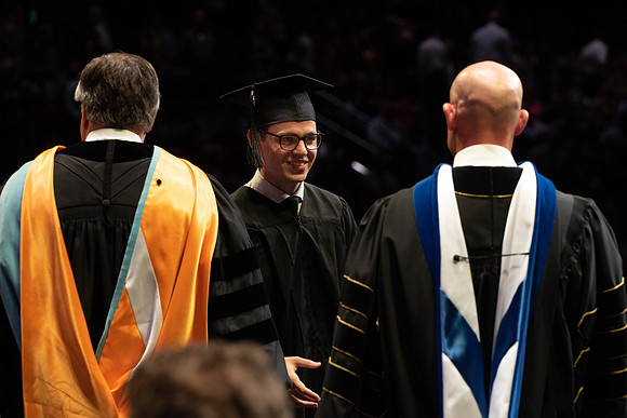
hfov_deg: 13.9
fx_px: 2579
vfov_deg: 9.3
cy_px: 170
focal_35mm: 148
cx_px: 371
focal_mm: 125
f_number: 4.5
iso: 1600
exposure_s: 1/320
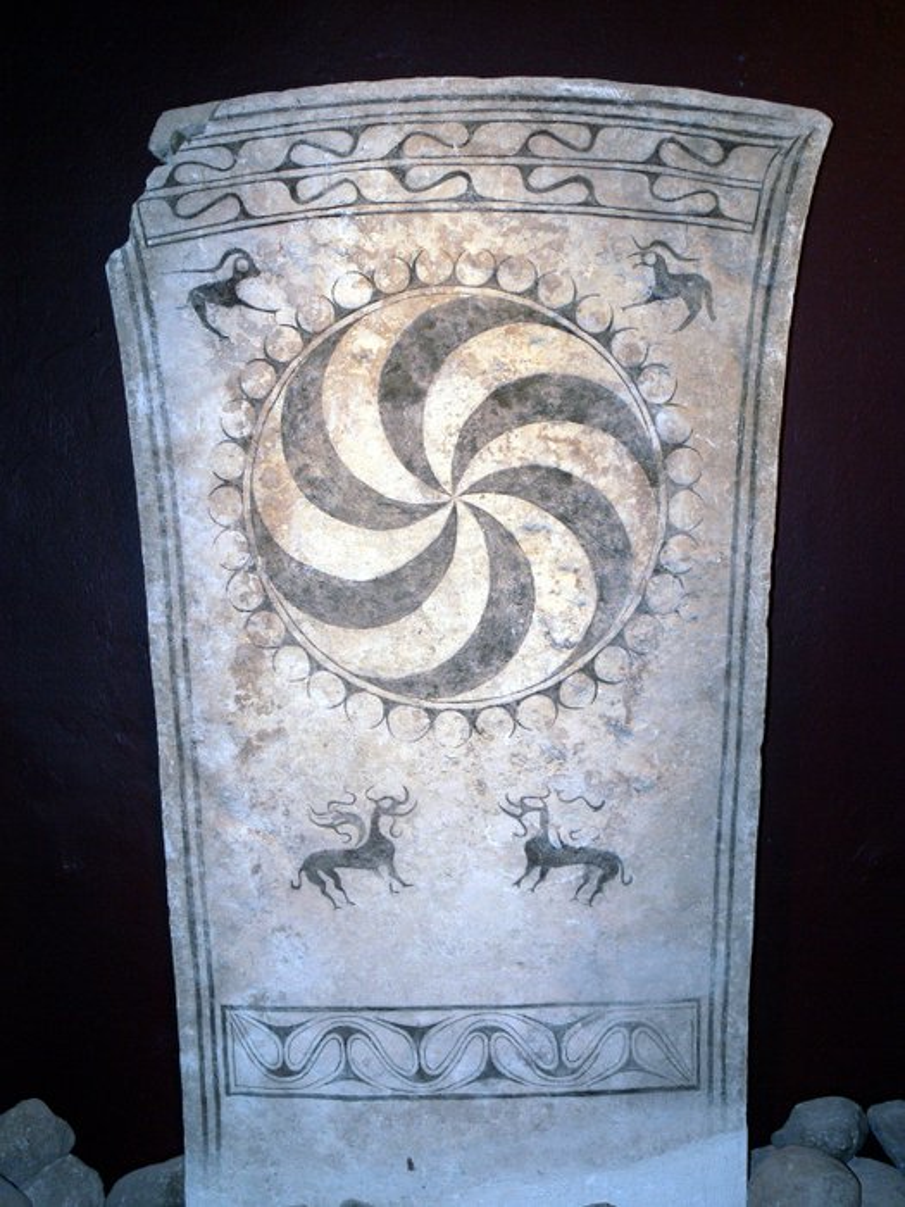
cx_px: 452
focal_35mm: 40
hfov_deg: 36.0
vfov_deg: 46.8
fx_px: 1394
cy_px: 604
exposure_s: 1/30
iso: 100
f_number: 2.8
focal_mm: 8.4
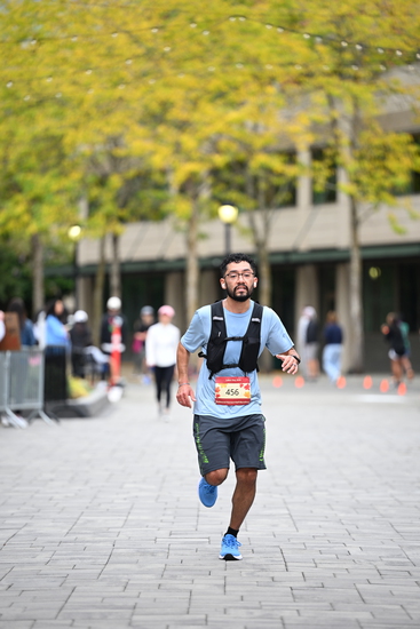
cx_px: 210
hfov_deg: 8.1
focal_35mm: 170
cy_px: 314
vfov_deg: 12.1
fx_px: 2973
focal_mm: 170
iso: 640
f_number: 2.8
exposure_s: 1/1600
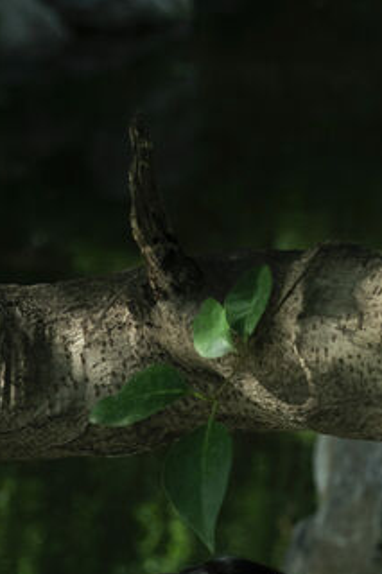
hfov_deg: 4.8
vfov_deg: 6.7
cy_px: 1568
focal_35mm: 287
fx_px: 4573
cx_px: 294
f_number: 4
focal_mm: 51
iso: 250
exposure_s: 1/200
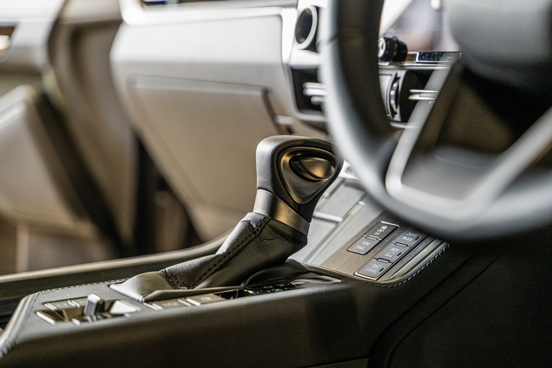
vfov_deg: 18.2
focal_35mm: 75
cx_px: 276
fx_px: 1150
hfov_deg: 27.0
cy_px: 184
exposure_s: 1/125
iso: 1600
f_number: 3.2
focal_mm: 75
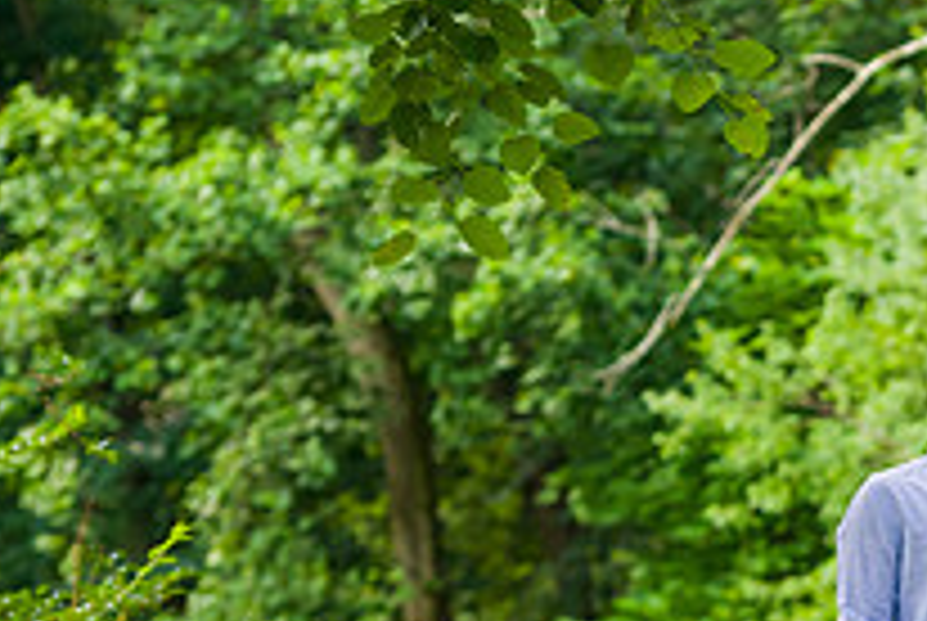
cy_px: 623
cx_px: 1197
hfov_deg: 6.9
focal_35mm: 295
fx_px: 7607
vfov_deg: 4.7
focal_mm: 105
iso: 200
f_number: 4
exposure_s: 1/640
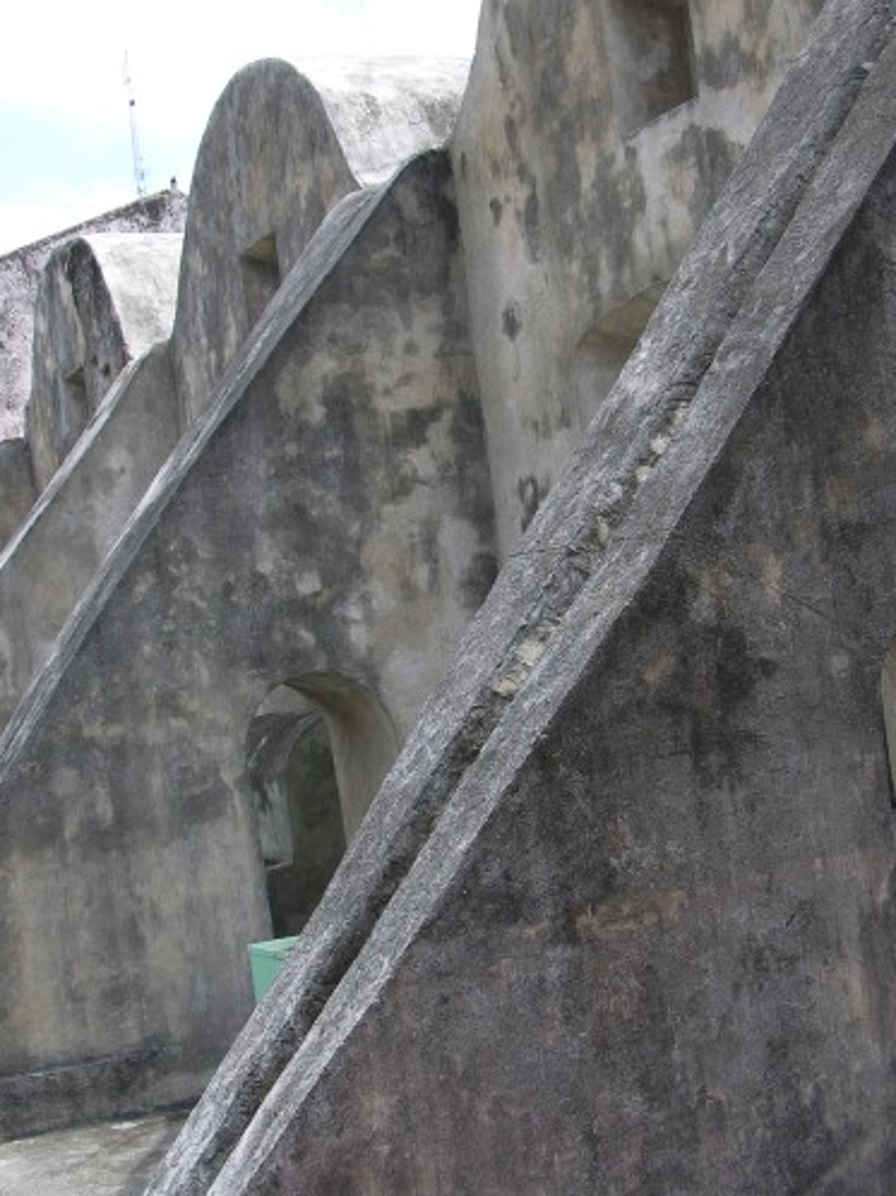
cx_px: 531
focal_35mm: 54
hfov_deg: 27.0
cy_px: 588
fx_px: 1865
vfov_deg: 35.6
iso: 50
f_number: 5
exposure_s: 1/173
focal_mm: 8.9
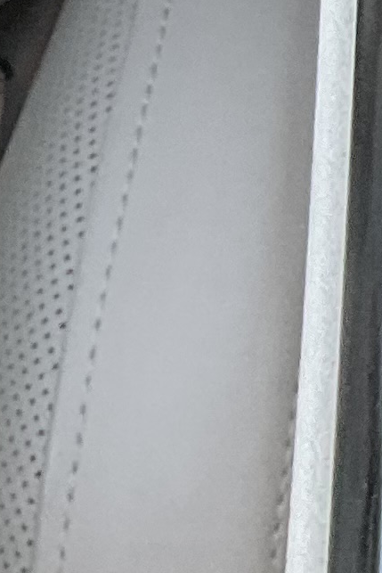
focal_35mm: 189
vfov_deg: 10.4
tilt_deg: -67.8
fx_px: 3006
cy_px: -340
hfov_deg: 6.0
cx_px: 1597
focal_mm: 3
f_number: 1.8
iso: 64
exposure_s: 1/60
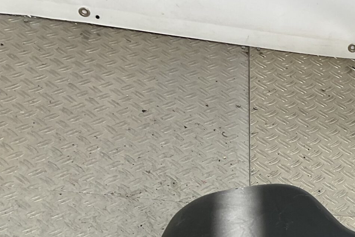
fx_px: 799
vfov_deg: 15.8
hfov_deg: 22.8
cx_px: 436
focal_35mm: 81
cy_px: 327
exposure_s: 1/103
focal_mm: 3
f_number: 1.8
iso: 16
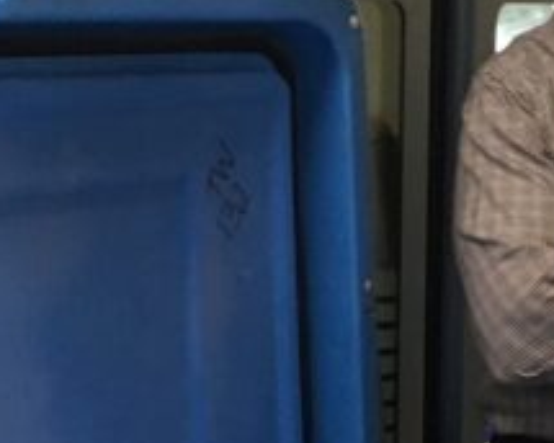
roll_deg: +1.1
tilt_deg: -10.2
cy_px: 399
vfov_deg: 11.4
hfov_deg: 14.2
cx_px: 423
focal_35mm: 135
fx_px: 2213
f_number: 2.2
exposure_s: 1/30
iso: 100
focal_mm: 4.15
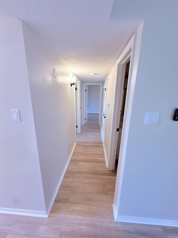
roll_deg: +0.3
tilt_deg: -12.0
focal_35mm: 14
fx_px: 96
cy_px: 119
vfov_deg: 102.1
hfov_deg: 85.7
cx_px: 89
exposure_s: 1/60
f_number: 2.2
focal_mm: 2.22
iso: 250
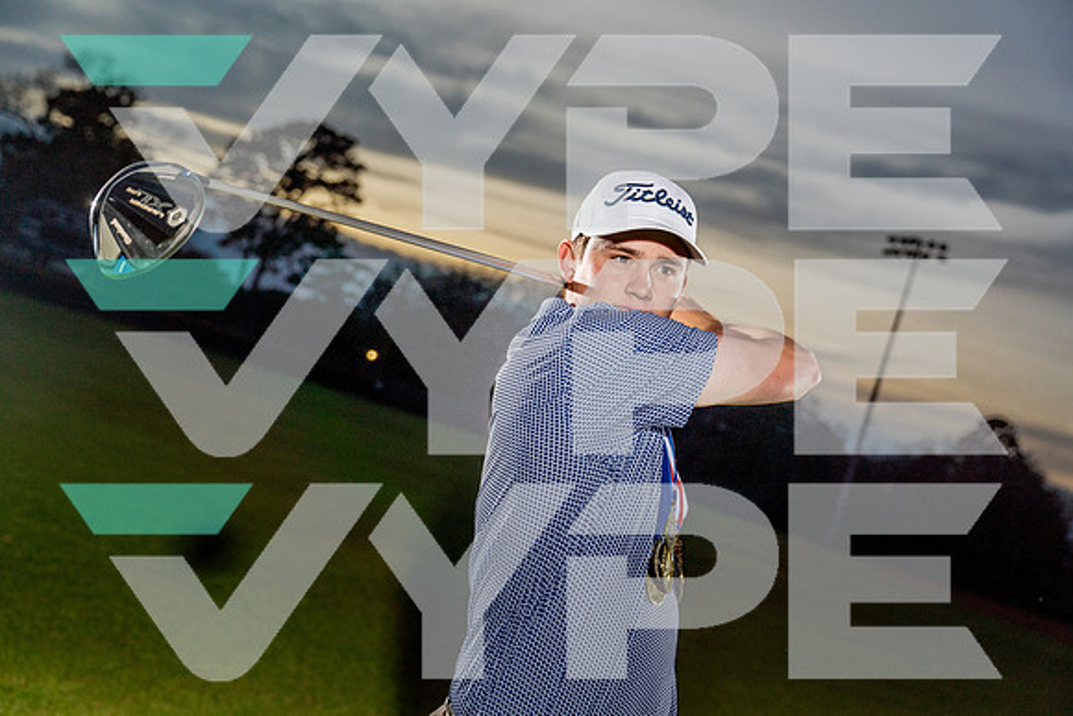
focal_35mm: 45
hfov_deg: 43.6
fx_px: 1342
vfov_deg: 29.9
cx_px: 536
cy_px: 358
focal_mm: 45
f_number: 4
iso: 400
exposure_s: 1/250
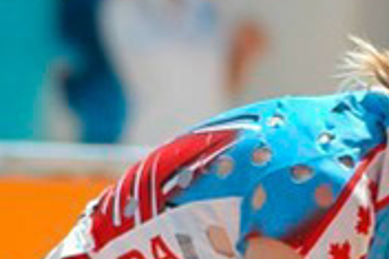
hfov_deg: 2.0
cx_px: 343
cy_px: 301
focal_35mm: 1020
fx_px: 11011
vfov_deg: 1.3
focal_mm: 200
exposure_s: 1/1600
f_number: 3.5
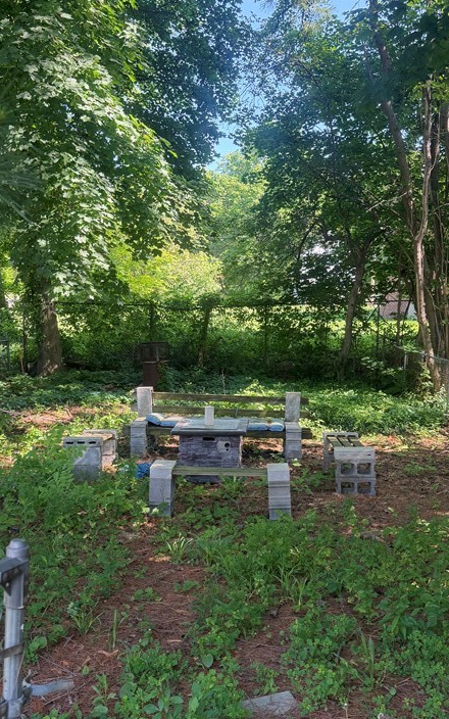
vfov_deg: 52.7
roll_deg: -1.1
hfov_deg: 34.4
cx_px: 218
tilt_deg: -8.2
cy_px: 394
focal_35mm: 37
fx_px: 724
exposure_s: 1/215
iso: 160
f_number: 1.78
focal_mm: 6.76
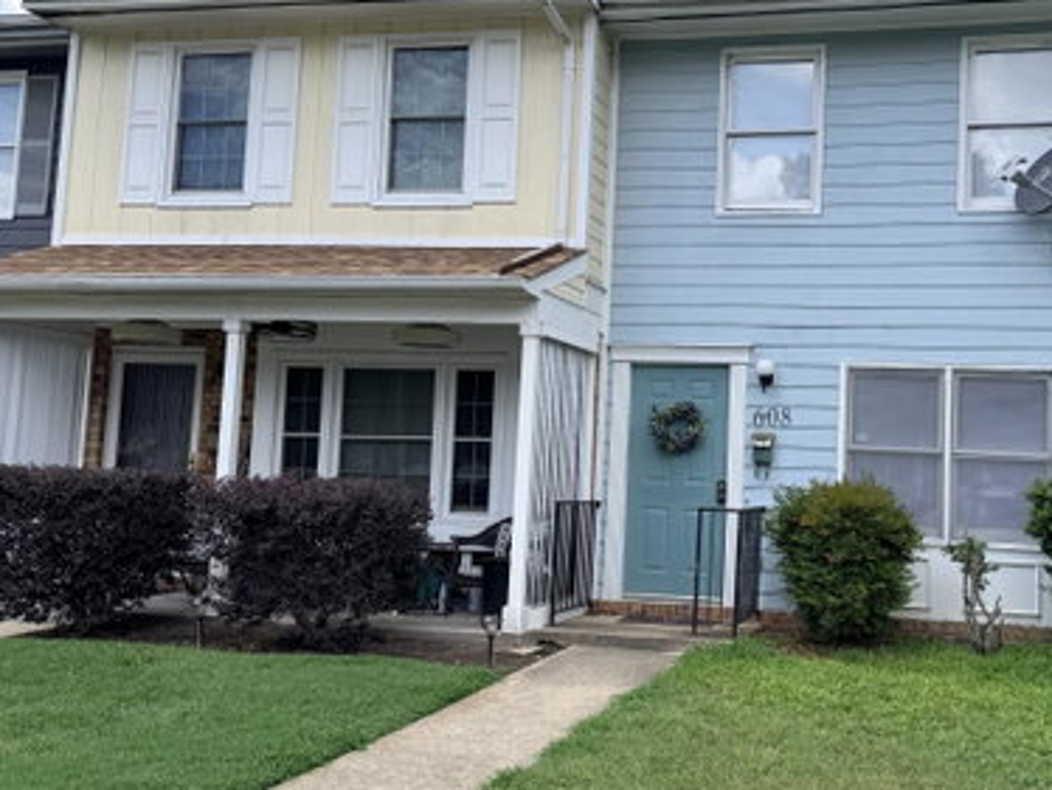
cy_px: 351
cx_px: 696
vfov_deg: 35.1
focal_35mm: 41
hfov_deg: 45.1
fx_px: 1247
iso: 80
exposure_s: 1/2703
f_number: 1.78
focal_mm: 6.76
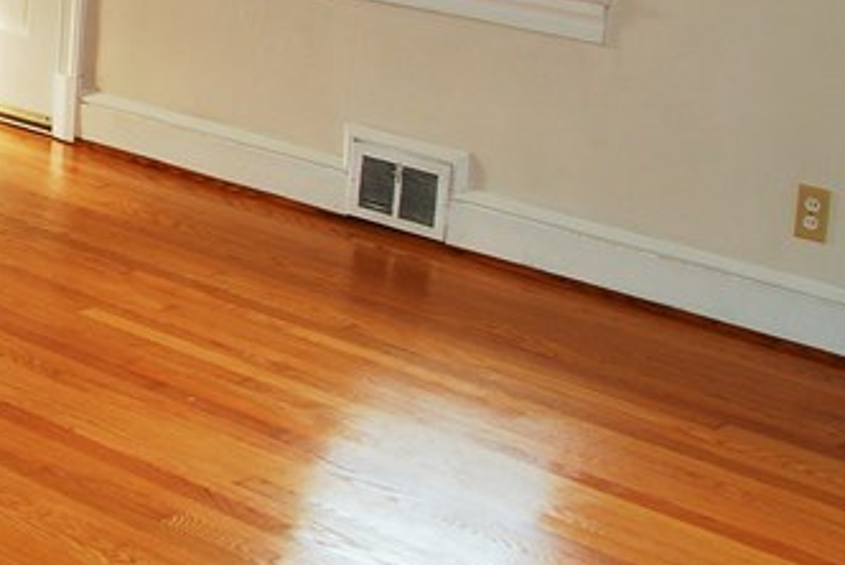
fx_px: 2067
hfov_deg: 20.7
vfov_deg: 14.9
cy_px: -168
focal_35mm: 88
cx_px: -304
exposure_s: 1/30
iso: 200
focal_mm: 18
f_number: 3.5
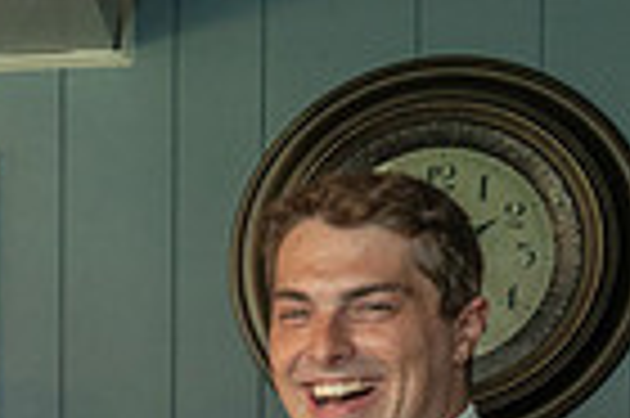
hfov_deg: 12.1
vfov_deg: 8.9
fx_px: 2587
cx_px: -683
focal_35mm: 148
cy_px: 721
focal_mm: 35
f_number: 5
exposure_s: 1/100
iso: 2000
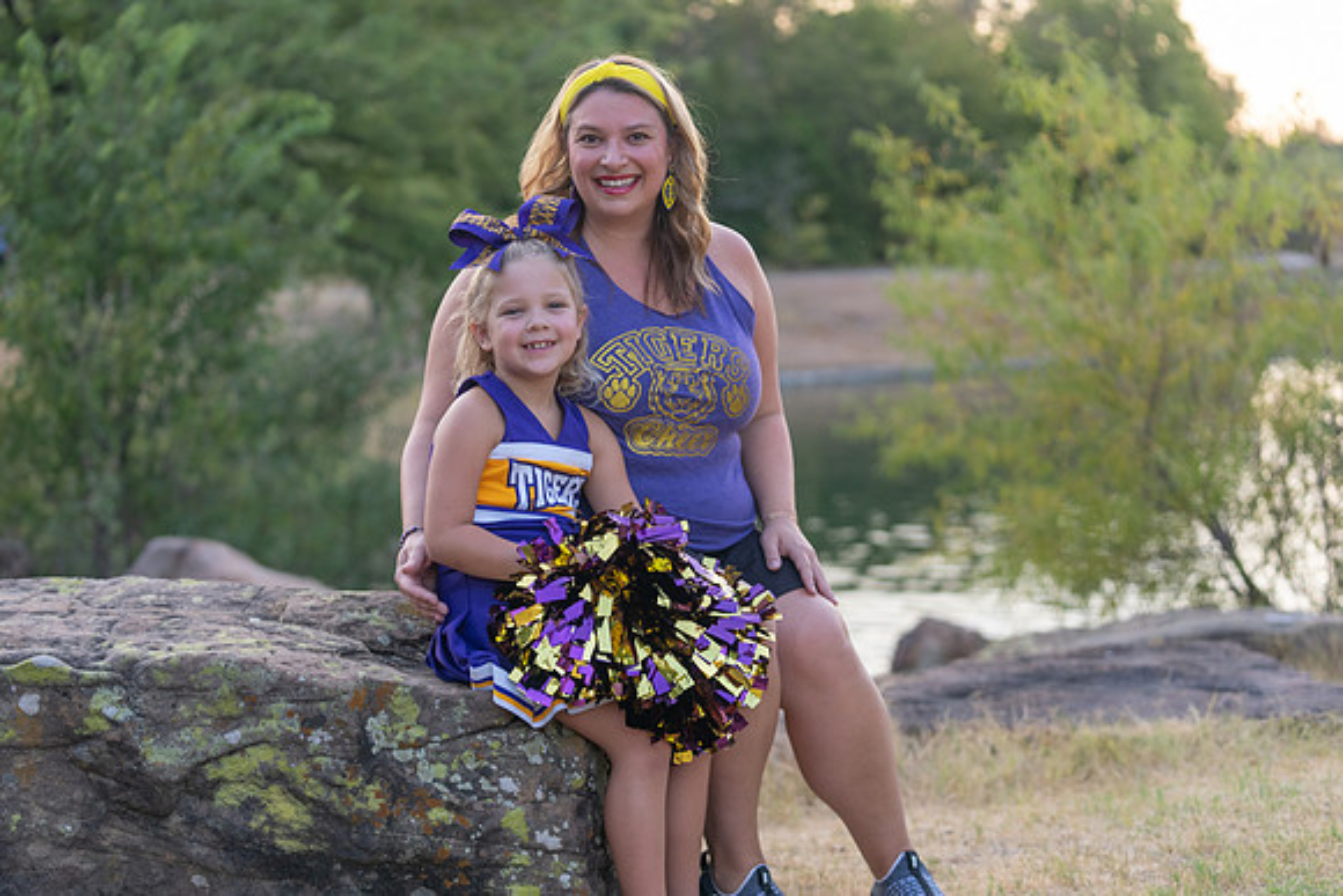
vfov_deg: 19.5
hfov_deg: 28.8
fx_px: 2612
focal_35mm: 70
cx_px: 672
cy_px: 448
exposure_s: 1/320
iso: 400
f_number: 2.8
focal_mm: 70
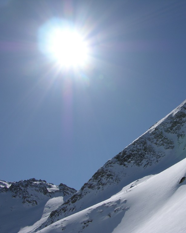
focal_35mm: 46
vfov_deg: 40.3
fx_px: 317
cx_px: 150
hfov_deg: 31.8
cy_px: 117
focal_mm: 9
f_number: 8
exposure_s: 1/665
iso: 50
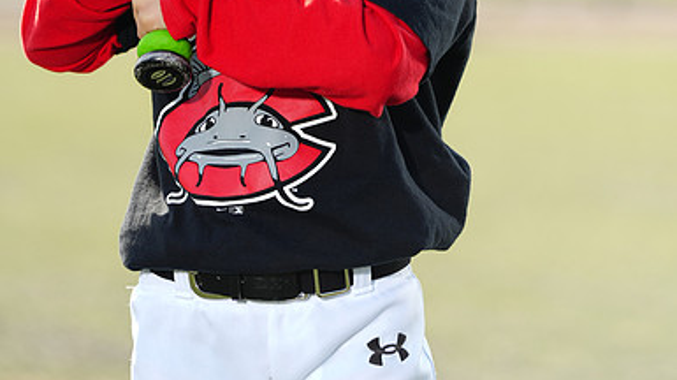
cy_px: -121
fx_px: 5669
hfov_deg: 6.8
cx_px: 338
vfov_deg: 3.8
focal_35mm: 316
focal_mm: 200
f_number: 4.5
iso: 64
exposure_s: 1/250
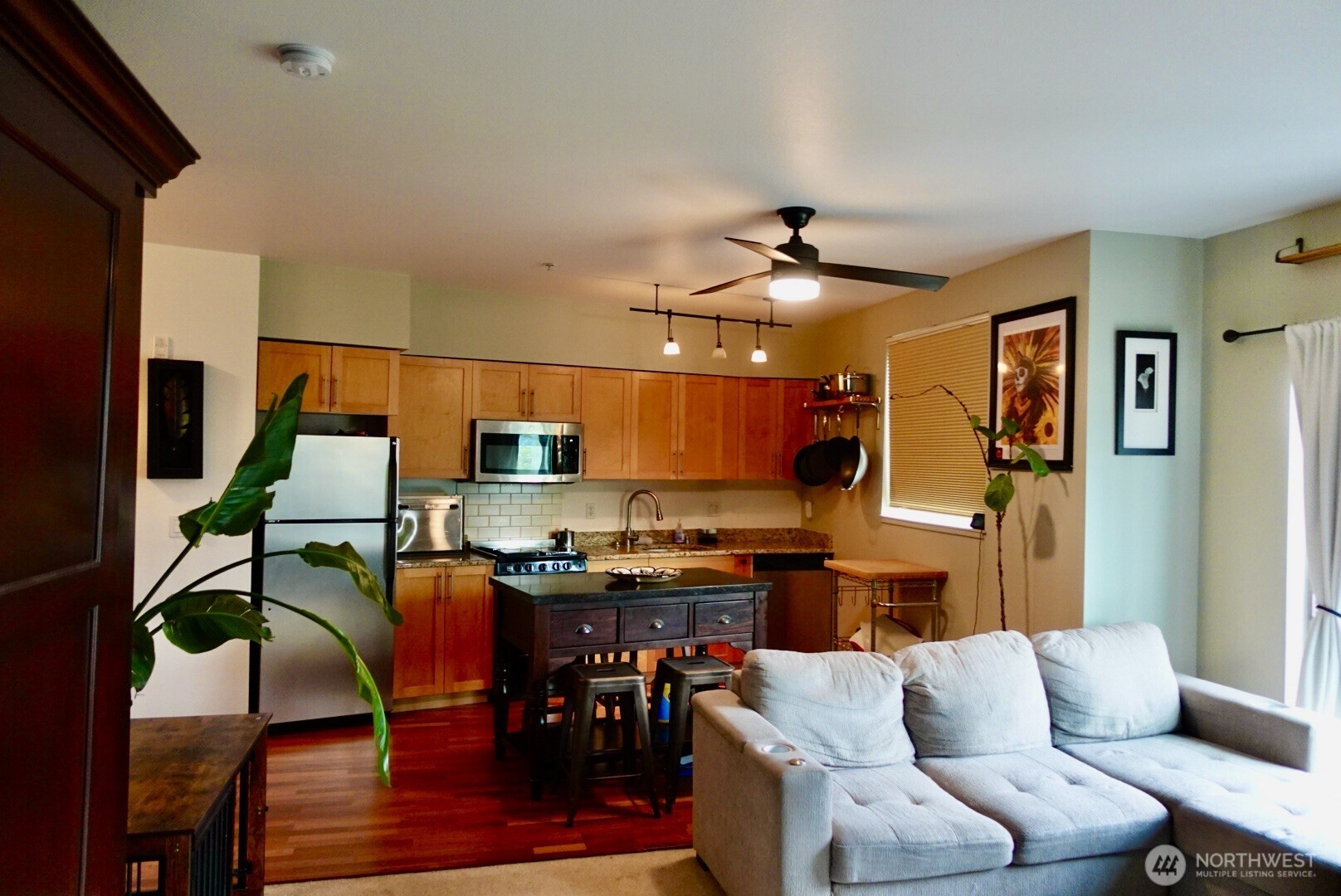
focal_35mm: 24
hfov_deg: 73.7
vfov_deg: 53.2
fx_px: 895
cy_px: 448
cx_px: 670
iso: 800
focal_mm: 9.4
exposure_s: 1/160
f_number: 1.8
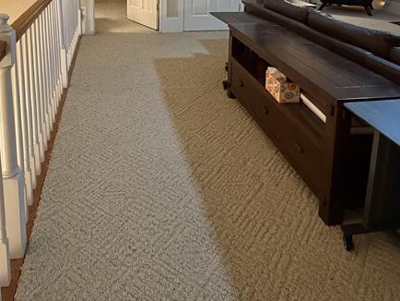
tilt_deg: -7.3
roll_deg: -0.5
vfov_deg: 37.8
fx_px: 382
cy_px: -7
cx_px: 163
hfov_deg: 55.0
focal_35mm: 33
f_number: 2.2
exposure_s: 1/60
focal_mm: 2.22
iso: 1000
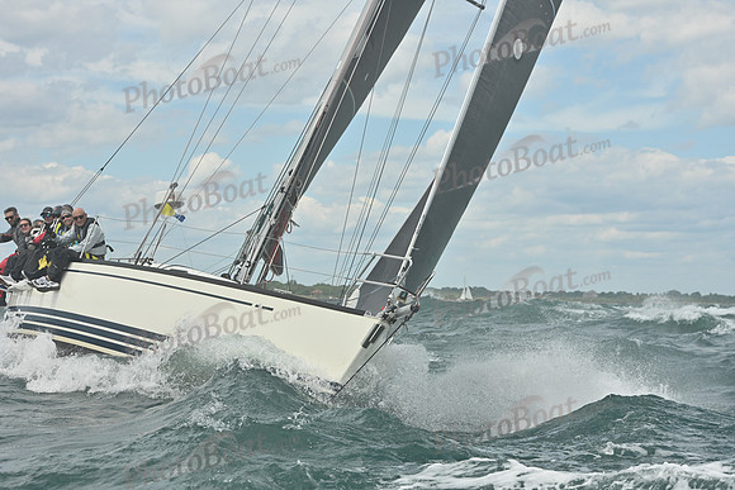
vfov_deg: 14.0
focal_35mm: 98
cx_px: 368
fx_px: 2001
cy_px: 245
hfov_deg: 20.8
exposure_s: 1/1250
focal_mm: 98
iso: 320
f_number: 10
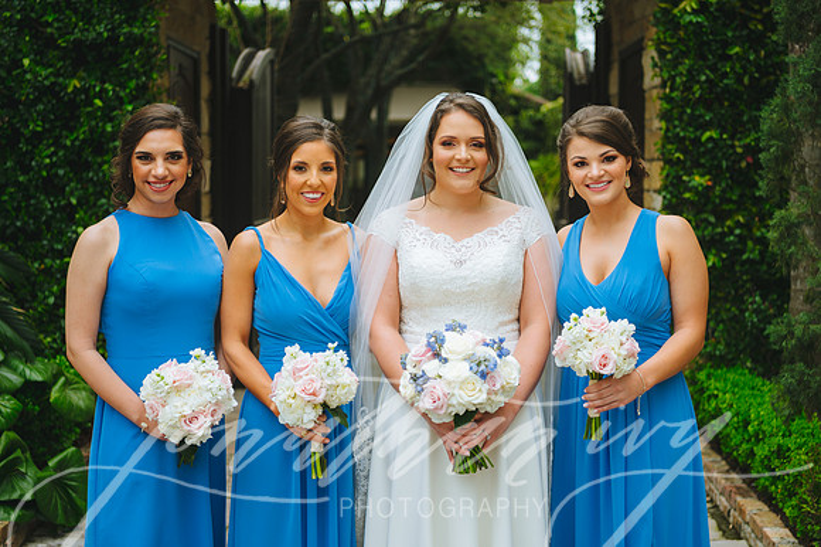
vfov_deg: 24.5
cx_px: 406
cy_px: 261
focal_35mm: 55
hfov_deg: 36.1
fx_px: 1259
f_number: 2.8
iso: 125
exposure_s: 1/320
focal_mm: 52
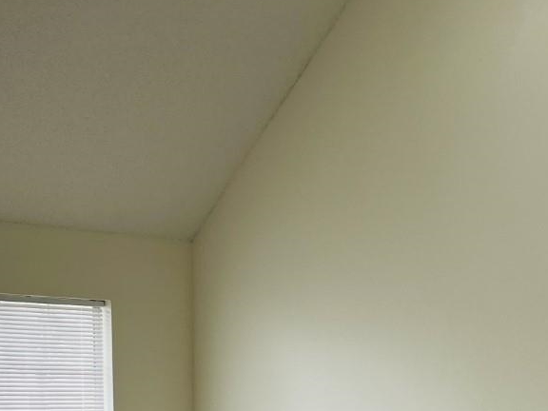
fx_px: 1029
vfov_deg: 21.0
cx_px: 225
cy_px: 494
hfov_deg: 29.8
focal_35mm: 65
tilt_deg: -4.9
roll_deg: +0.0
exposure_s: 1/120
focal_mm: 5.1
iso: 64
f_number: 1.6
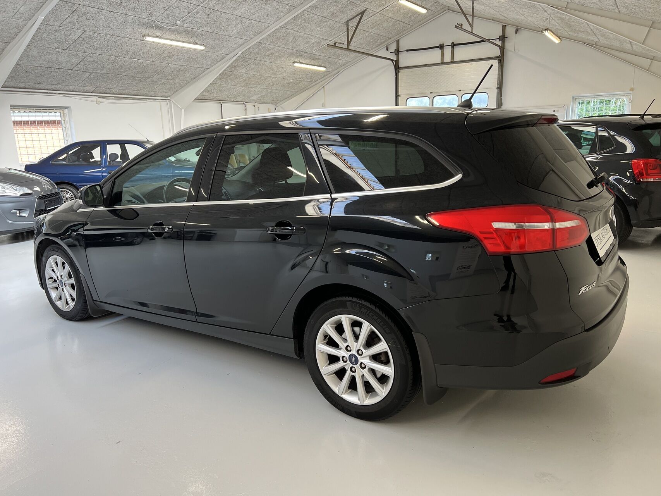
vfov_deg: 53.1
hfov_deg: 67.3
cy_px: 248
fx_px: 496
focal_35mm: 26
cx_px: 330
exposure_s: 1/100
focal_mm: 5.7
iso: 125
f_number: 1.5
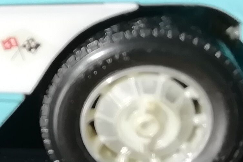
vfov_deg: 9.2
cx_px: -237
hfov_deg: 12.3
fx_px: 1005
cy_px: 25
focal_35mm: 149
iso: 50
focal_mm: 3.21
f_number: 2.2
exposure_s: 1/482
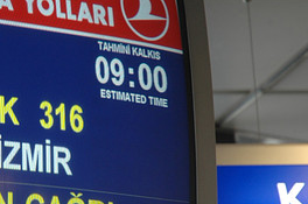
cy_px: 139
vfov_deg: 5.9
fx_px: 1973
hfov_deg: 8.9
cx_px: 30
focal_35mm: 231
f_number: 4.5
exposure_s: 1/10
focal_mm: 70
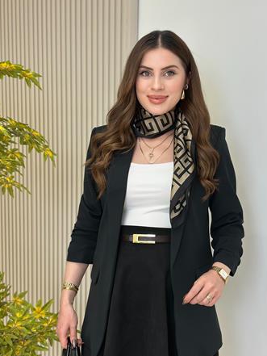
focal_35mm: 58
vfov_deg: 33.1
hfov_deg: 25.2
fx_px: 596
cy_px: 209
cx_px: 155
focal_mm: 6.86
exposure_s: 1/171
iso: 100
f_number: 1.78
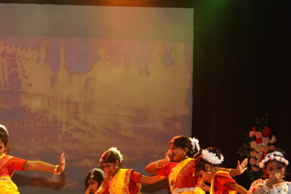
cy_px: 144
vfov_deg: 12.4
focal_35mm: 110
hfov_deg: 18.3
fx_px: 889
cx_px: 37
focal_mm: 35
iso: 640
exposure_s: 1/250
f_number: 2.5
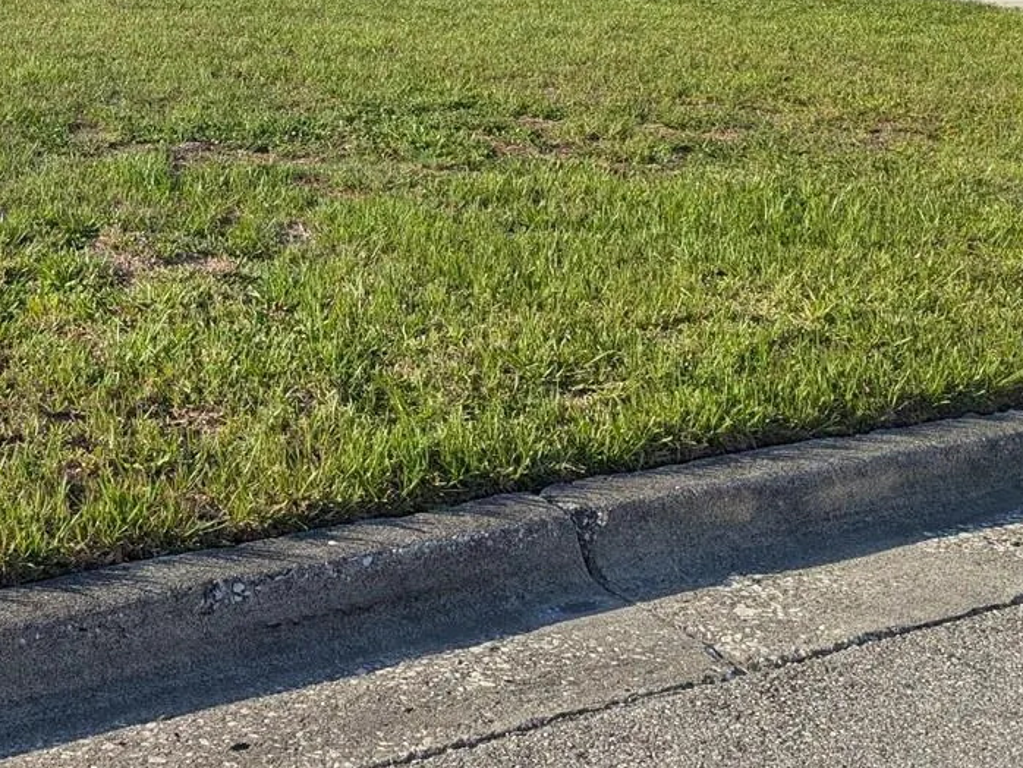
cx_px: 35
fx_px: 1626
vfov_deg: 25.3
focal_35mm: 55
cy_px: 6
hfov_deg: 32.5
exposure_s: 1/1770
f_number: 1.85
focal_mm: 6.81
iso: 45
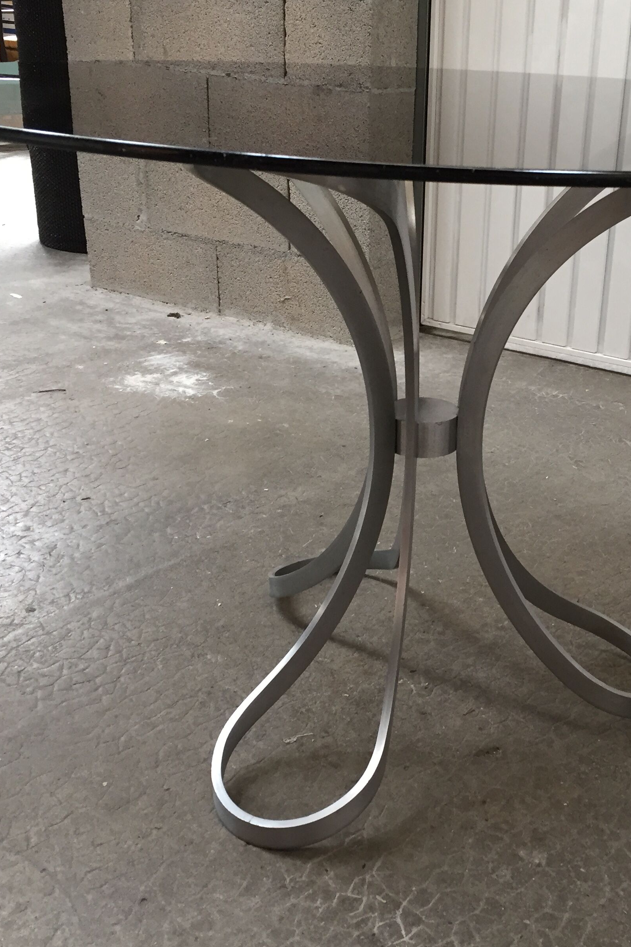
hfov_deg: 32.2
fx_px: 1078
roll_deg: -2.7
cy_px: 470
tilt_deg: -24.4
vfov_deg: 47.4
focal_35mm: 41
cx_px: 450
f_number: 2.2
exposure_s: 1/33
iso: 125
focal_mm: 4.15
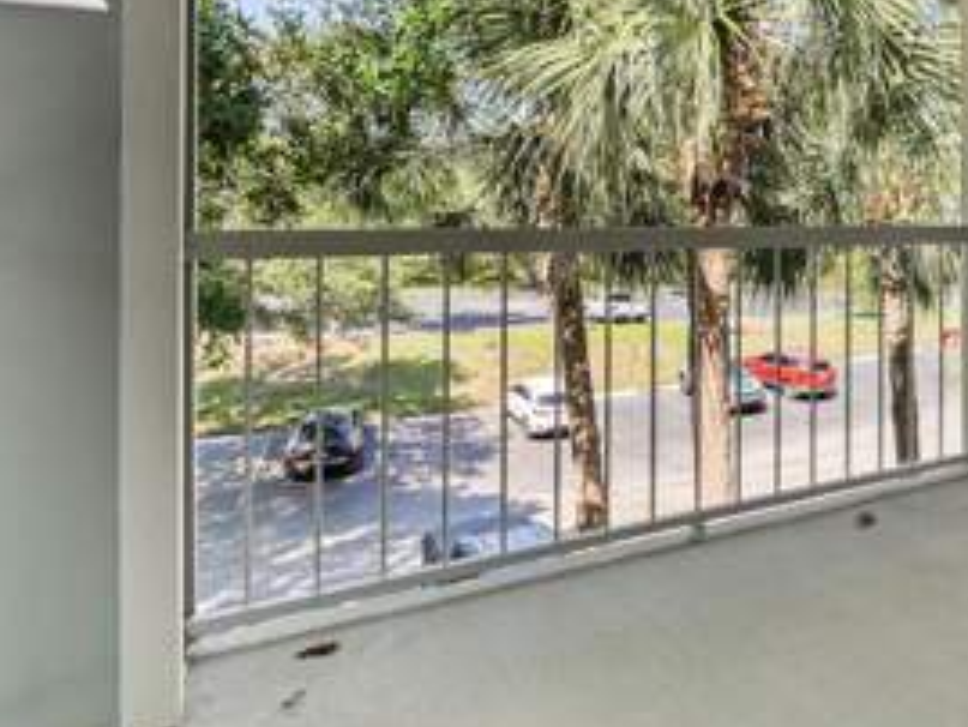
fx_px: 699
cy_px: 209
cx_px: 766
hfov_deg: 63.7
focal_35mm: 25
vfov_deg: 53.2
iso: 200
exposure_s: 1/125
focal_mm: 7
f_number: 4.5
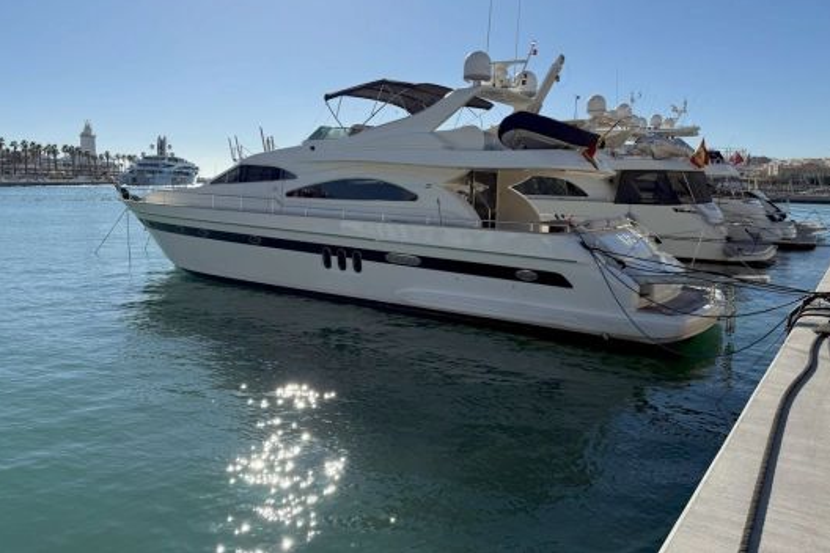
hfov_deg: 69.4
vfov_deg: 49.3
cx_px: 418
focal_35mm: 26
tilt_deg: -4.2
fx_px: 599
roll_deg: -1.1
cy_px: 230
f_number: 1.78
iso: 100
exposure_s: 1/10309
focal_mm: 6.76
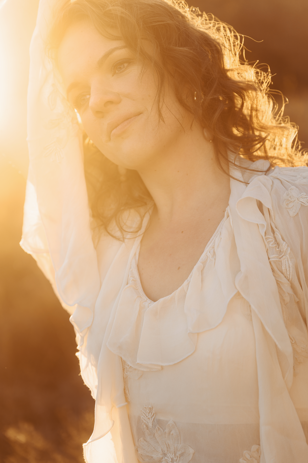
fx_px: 899
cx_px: 154
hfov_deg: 19.4
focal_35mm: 70
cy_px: 232
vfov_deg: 28.9
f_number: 2.8
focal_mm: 70
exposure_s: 1/400
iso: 100
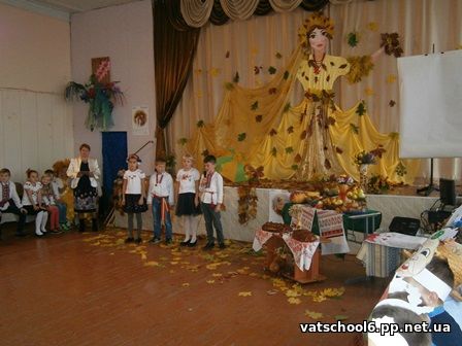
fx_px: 480
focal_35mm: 36
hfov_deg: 51.4
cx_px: 231
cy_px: 173
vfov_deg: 39.7
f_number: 3.1
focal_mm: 6.4
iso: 250
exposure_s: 1/40
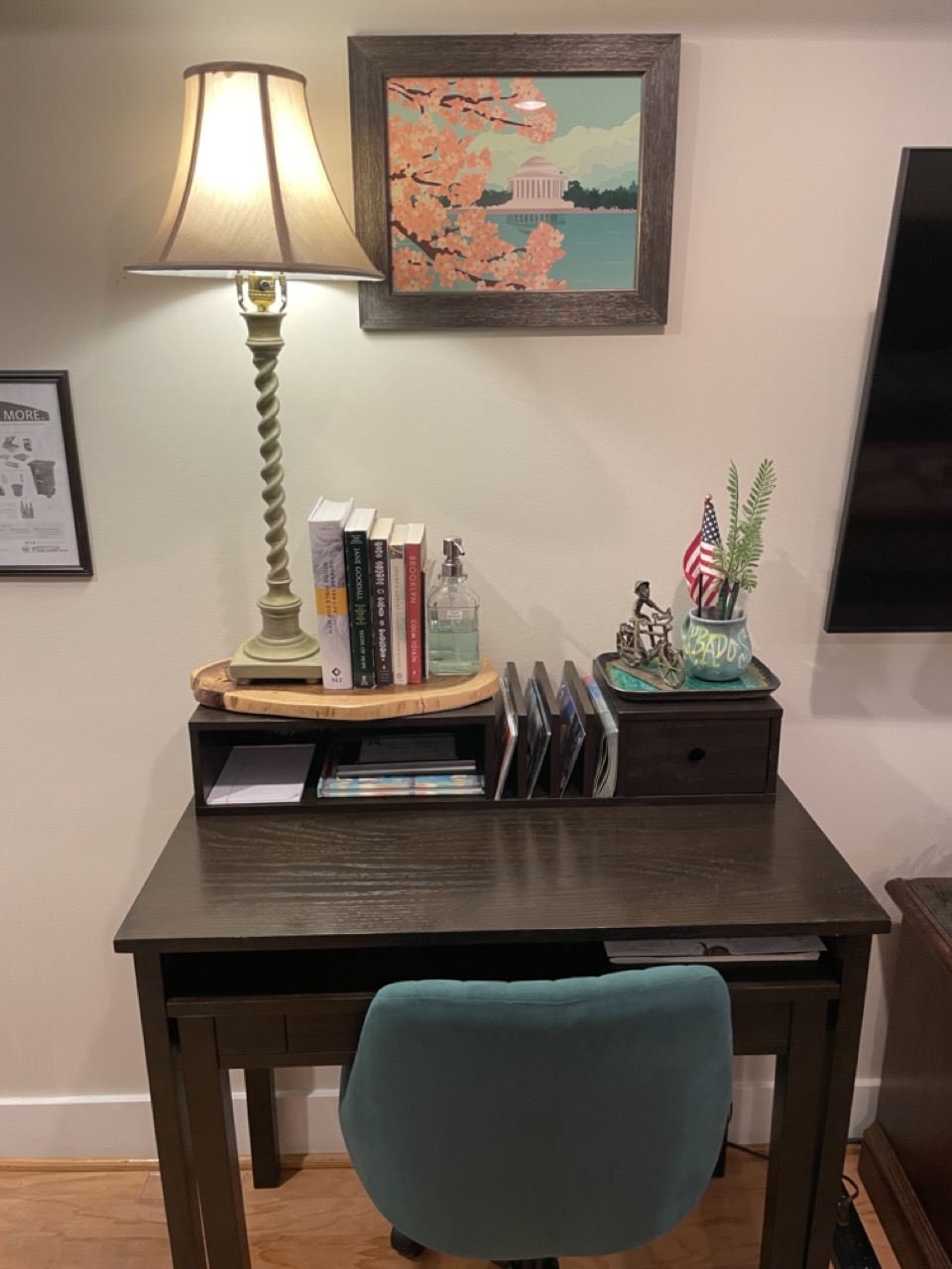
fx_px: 953
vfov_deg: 67.3
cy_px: 634
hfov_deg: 53.1
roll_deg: +0.1
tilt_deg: -16.3
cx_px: 476
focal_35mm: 26
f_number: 1.6
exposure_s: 1/60
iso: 160
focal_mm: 4.2
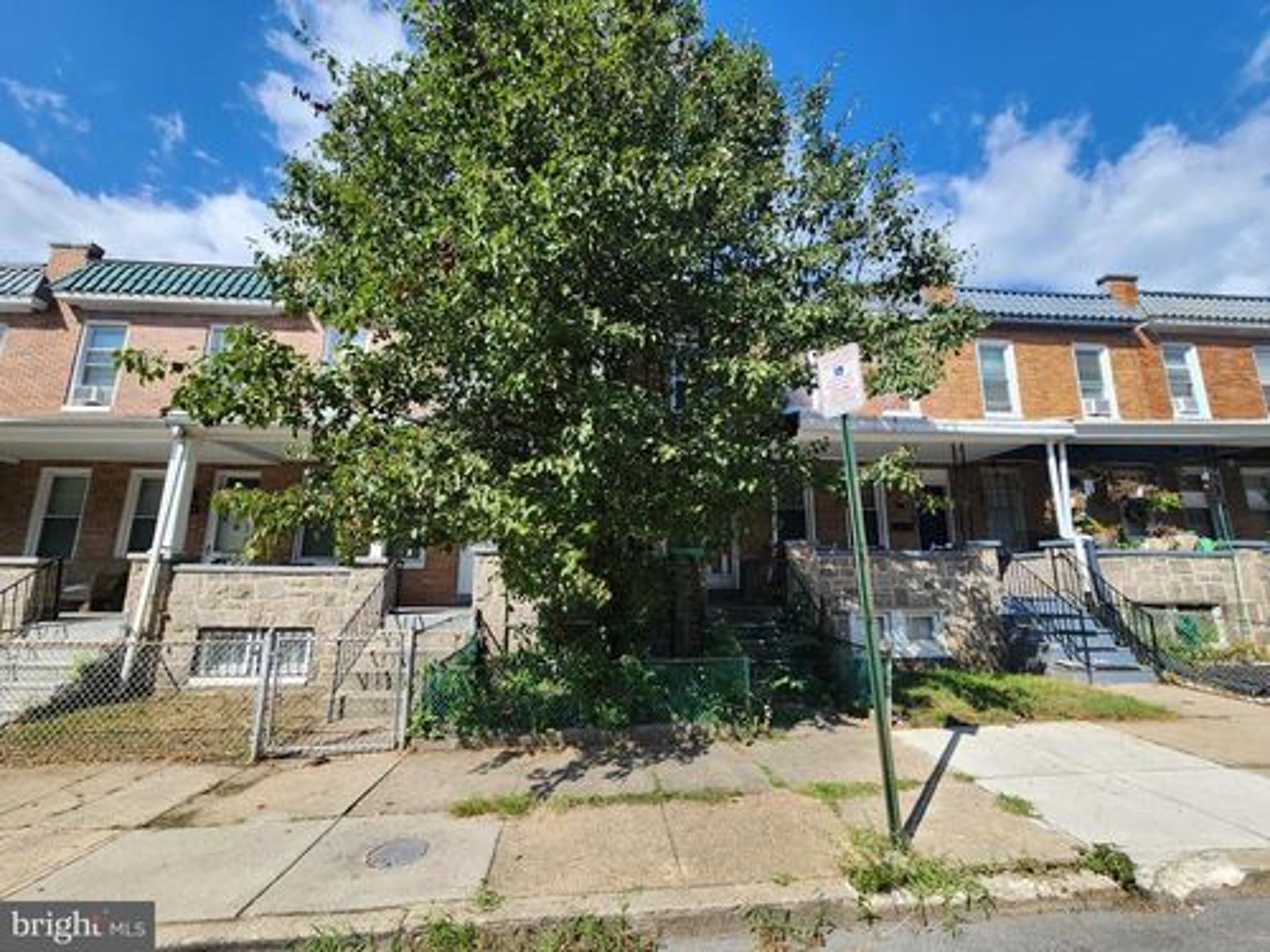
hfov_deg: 106.2
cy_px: 476
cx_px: 635
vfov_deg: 89.9
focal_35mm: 13
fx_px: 477
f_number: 2.2
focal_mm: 2.2
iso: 50
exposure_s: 1/1235
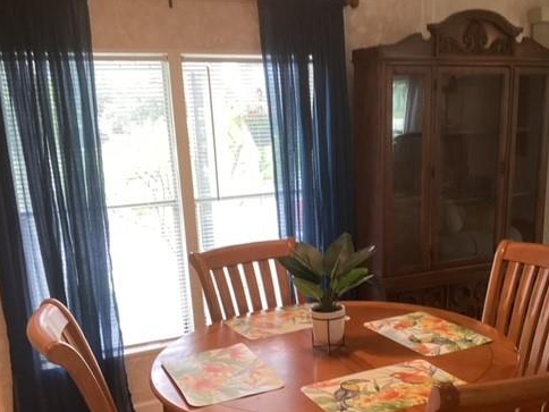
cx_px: 340
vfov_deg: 34.8
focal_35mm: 41
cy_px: 270
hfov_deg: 45.4
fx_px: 650
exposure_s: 1/60
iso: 100
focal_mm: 3.3
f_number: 2.4
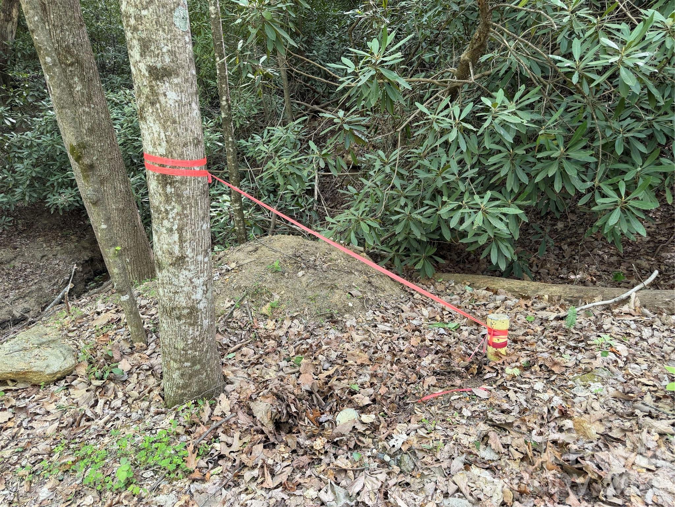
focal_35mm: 24
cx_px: 338
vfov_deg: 56.8
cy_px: 254
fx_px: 468
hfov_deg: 71.6
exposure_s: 1/121
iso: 125
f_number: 1.78
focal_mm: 6.76
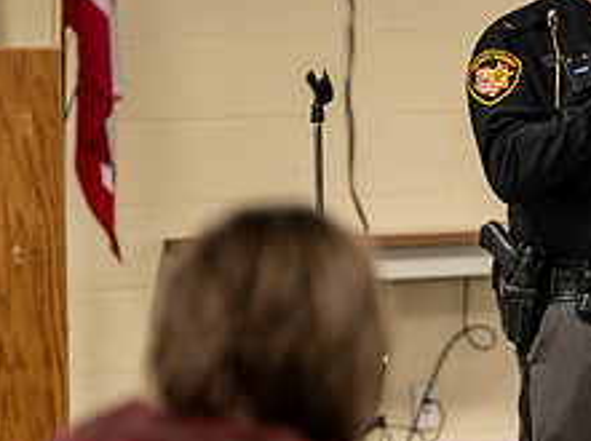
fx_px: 6034
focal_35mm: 354
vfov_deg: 4.2
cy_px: 271
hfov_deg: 5.6
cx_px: 572
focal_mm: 140
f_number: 3.2
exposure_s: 1/125
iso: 1600
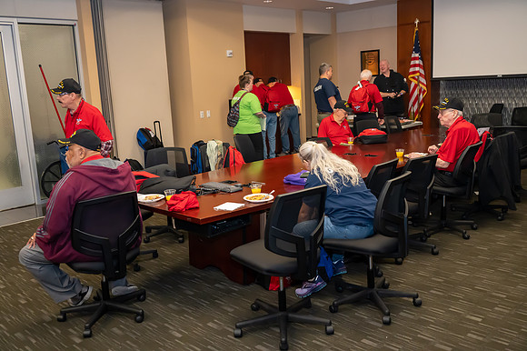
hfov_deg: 55.8
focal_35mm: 34
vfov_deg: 38.8
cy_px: 176
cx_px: 264
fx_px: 497
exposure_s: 1/160
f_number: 5
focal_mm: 34
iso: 9000
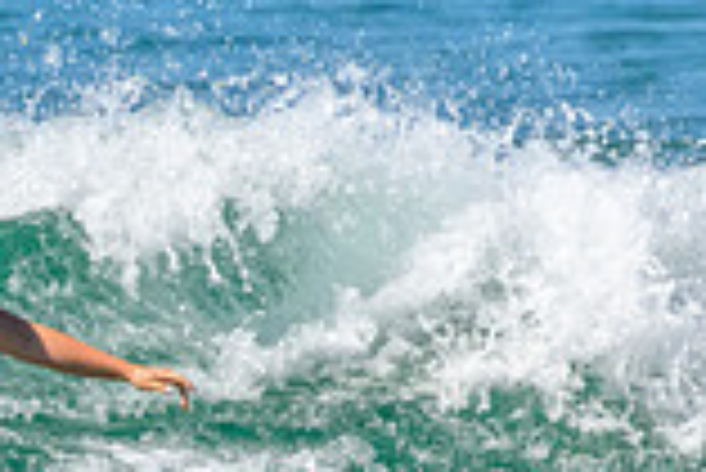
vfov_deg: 0.3
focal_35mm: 4061
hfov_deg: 0.5
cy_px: 576
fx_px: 79713
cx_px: -99
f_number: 11
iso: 1250
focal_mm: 800
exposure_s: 1/2000
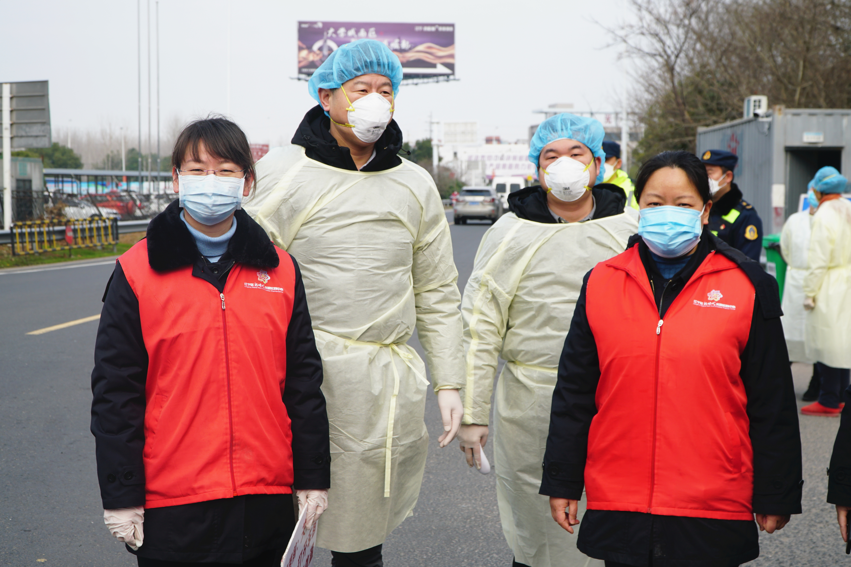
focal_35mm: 48
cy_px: 284
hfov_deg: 41.1
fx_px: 1135
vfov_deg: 28.1
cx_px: 426
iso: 100
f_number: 5.6
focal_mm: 32
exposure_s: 1/250
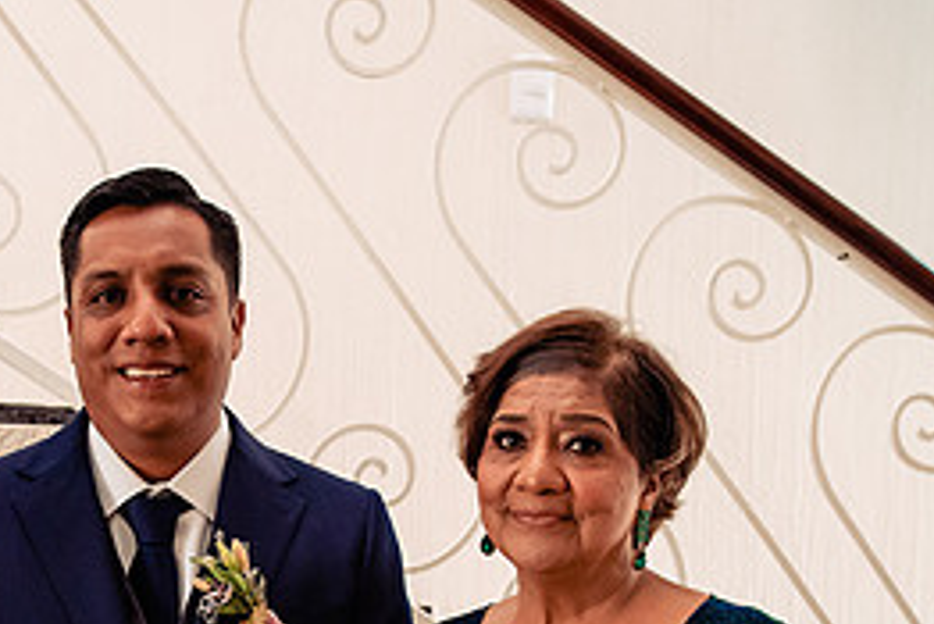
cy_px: 597
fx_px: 1532
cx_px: 143
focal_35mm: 59
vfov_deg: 22.3
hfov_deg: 32.6
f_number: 3.2
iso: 1600
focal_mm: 24
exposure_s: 1/80
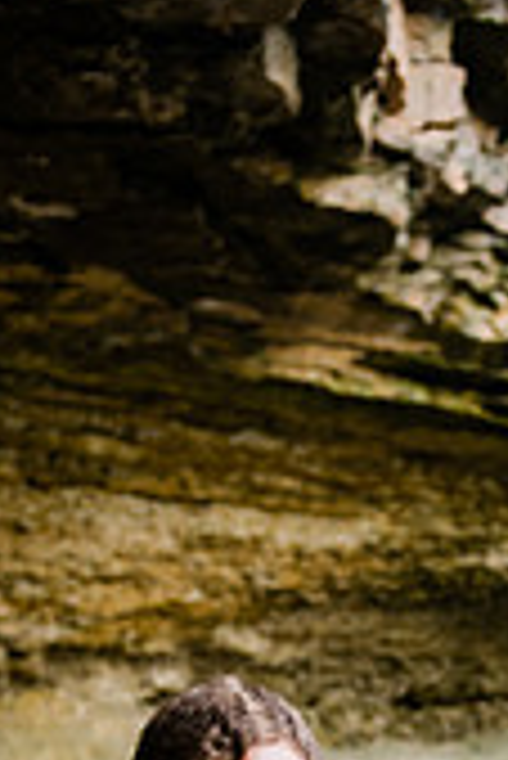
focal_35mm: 85
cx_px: 472
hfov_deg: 15.9
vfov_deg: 22.7
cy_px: 805
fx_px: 1795
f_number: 2.8
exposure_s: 1/500
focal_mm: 32
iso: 400
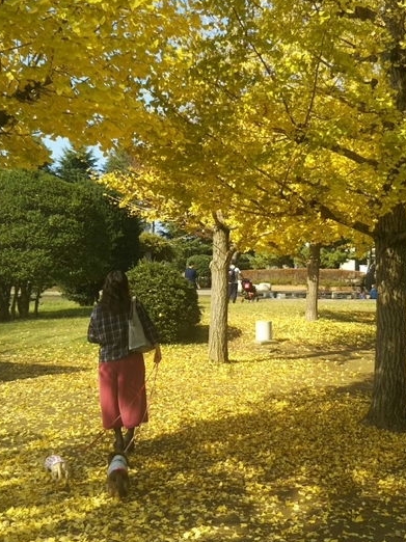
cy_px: 288
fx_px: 720
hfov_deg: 31.4
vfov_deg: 41.2
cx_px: 248
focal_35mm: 46
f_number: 2.2
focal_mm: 4
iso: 25
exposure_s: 1/531
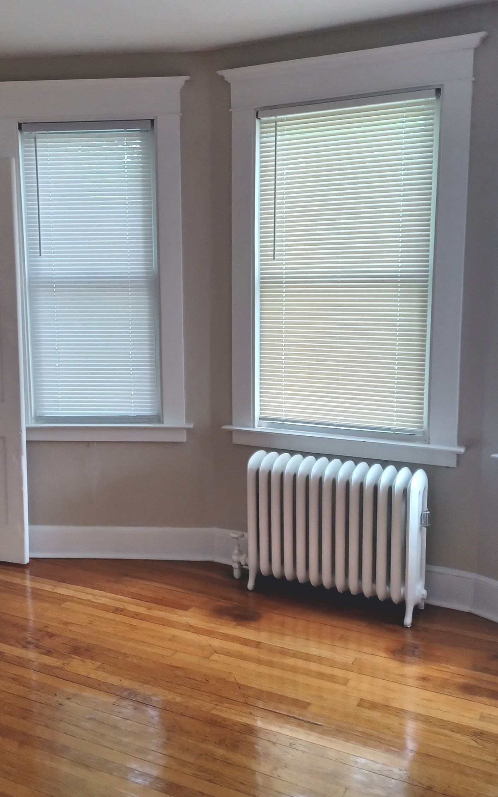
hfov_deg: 35.1
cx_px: 181
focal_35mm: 36
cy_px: 397
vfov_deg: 54.0
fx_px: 782
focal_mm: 4.6
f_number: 1.8
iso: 200
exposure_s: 1/50
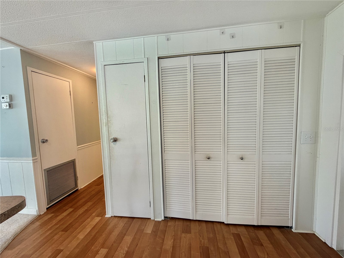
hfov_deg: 102.1
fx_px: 139
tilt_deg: -4.7
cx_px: 172
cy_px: 129
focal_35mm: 14
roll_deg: +1.6
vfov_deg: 85.7
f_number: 2.2
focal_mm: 2.22
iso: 200
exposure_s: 1/120
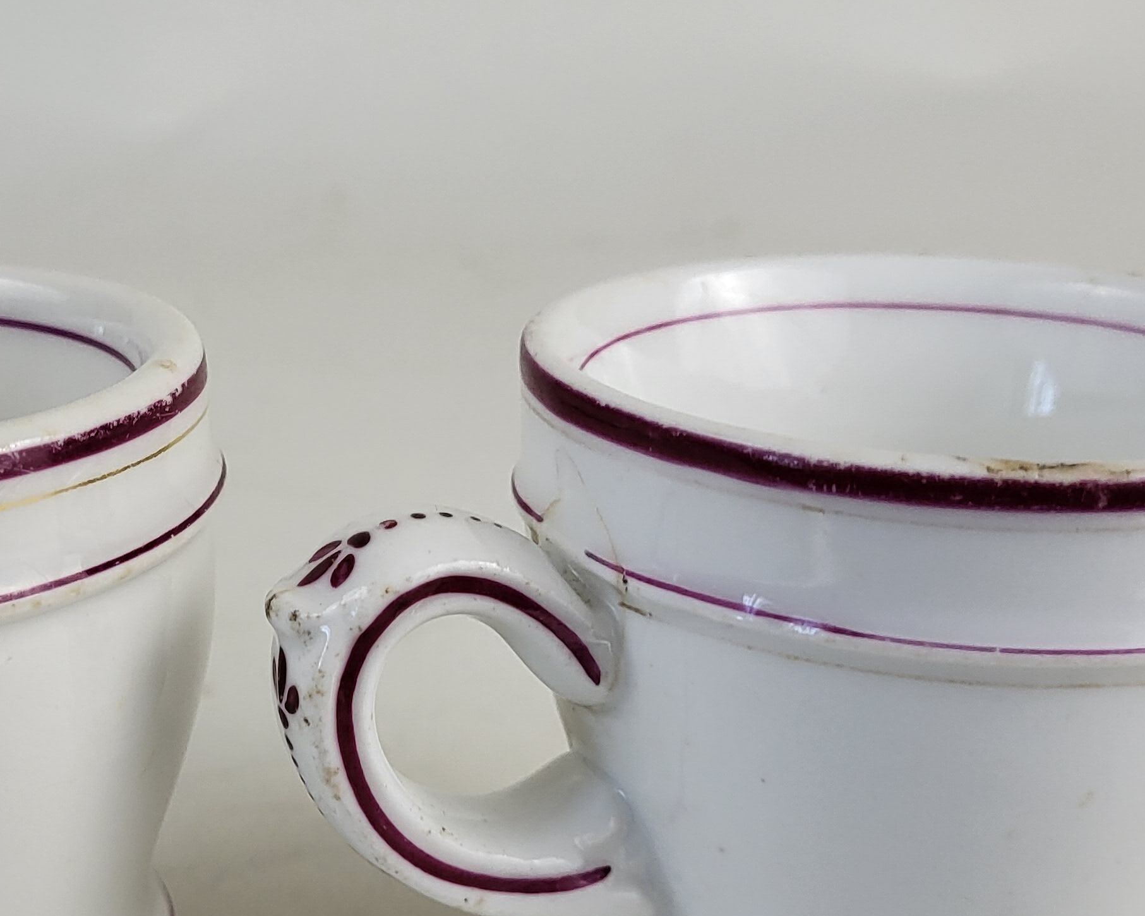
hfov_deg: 32.9
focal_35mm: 56
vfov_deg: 27.1
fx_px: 1898
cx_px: 278
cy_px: 517
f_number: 1.8
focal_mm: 5.4
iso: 200
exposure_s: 1/100
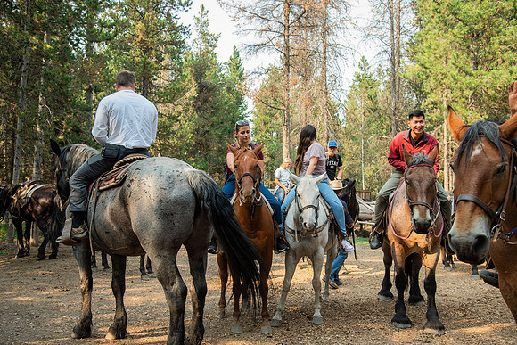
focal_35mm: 38
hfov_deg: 50.7
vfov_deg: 35.1
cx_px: 258
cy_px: 172
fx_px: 546
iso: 320
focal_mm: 38
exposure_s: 1/250
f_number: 4.5
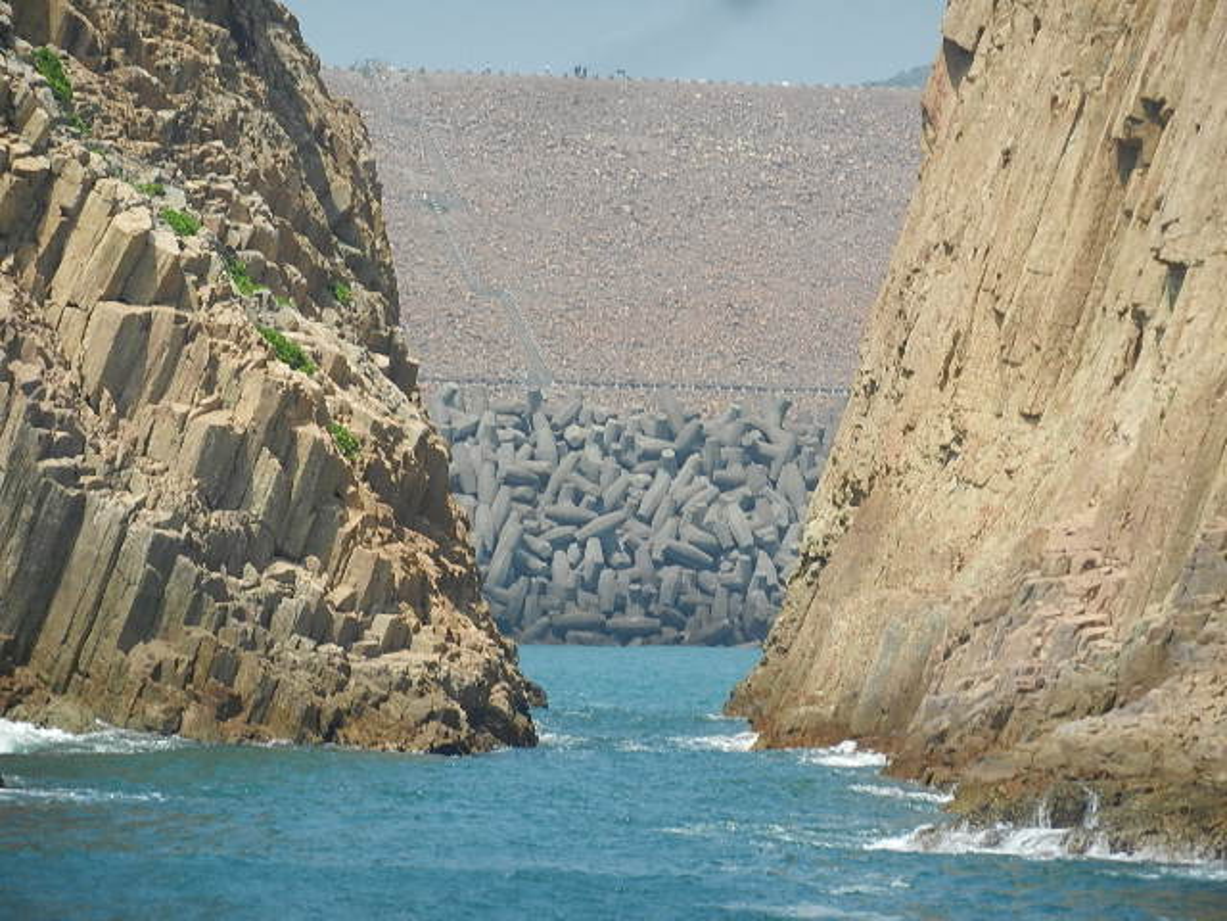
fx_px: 8932
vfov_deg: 5.9
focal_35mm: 252
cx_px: 614
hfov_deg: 7.9
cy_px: 460
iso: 160
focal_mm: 45.3
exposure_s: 1/800
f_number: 5.3
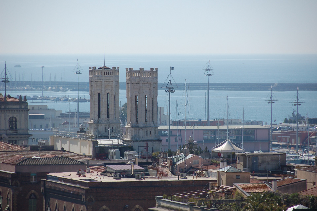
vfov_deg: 5.4
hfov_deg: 8.1
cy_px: 106
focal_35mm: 255
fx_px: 2245
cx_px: 158
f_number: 5.6
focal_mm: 170
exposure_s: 1/2000
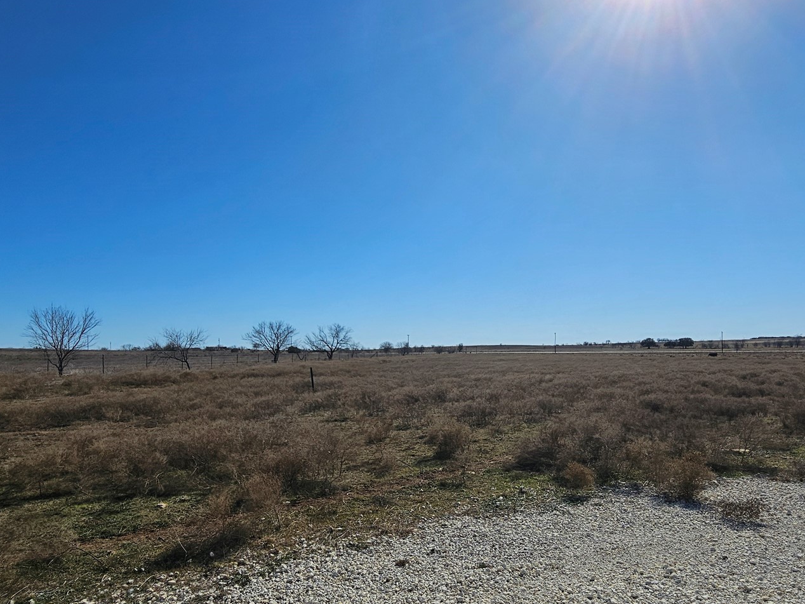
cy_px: 348
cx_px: 432
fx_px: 488
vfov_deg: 63.1
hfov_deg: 78.9
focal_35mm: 21
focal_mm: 2.2
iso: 50
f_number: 2.2
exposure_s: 1/5523
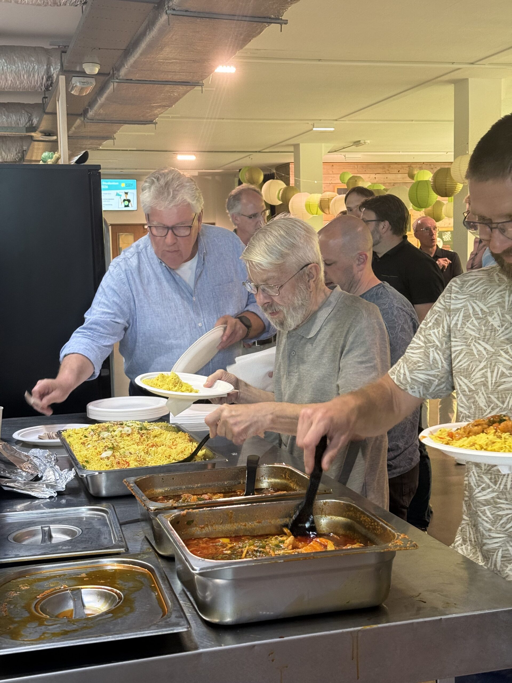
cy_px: 342
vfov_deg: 39.7
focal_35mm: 48
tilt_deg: -4.8
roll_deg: +1.1
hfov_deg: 30.3
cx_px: 256
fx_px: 947
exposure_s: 1/60
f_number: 1.78
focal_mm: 6.76
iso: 200
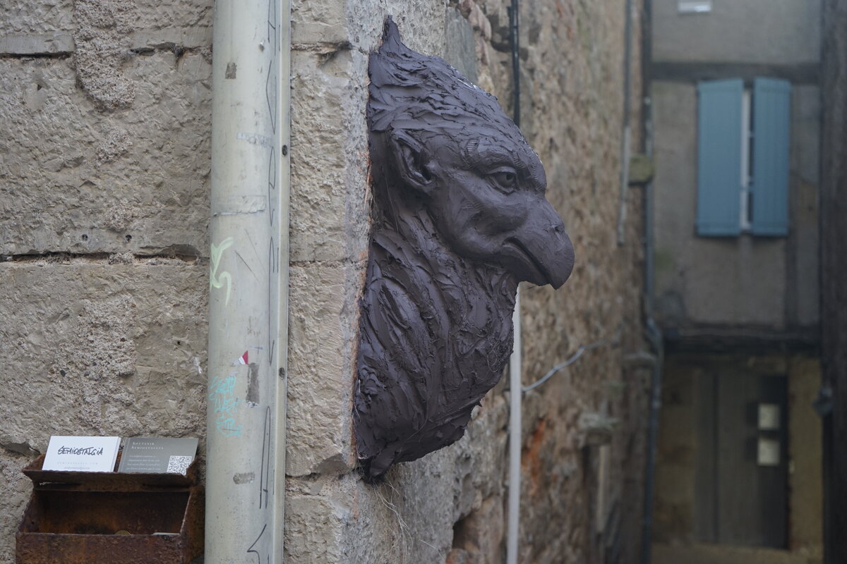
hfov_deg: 39.6
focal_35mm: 50
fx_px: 1176
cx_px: 424
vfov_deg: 27.0
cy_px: 282
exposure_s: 1/160
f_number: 4.5
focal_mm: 50
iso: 800
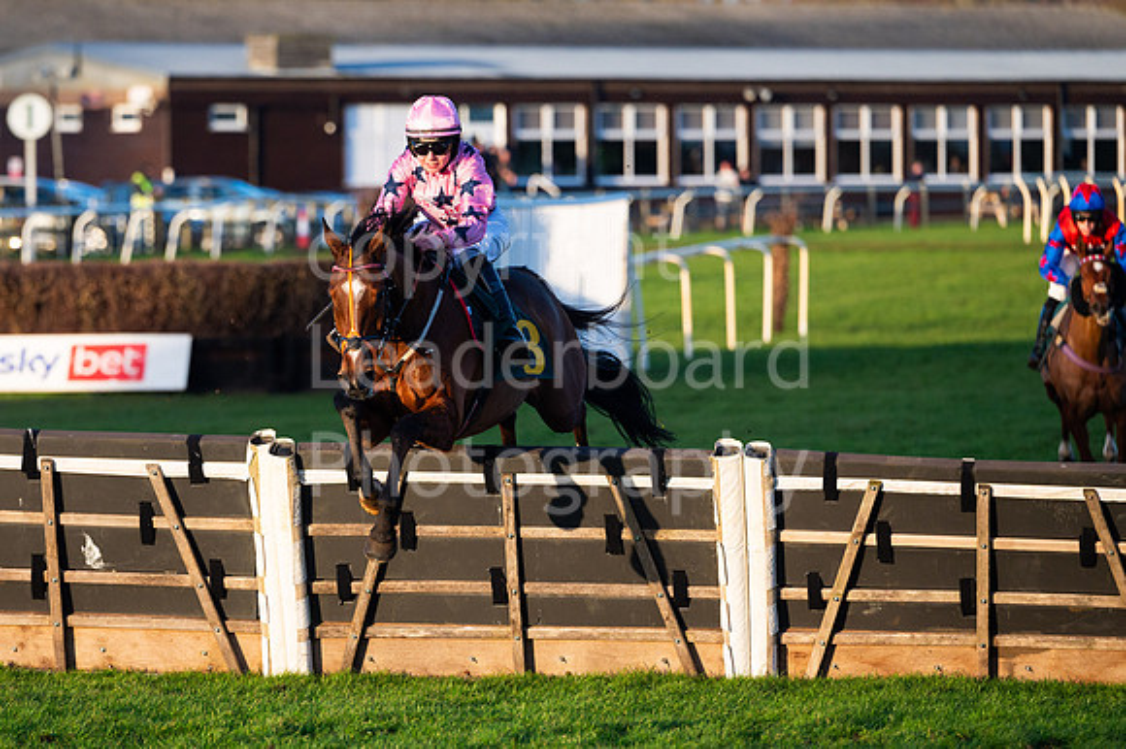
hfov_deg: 8.6
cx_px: 450
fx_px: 7512
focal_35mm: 240
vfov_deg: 5.7
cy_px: 326
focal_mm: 200
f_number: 3.5
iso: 800
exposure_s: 1/4000
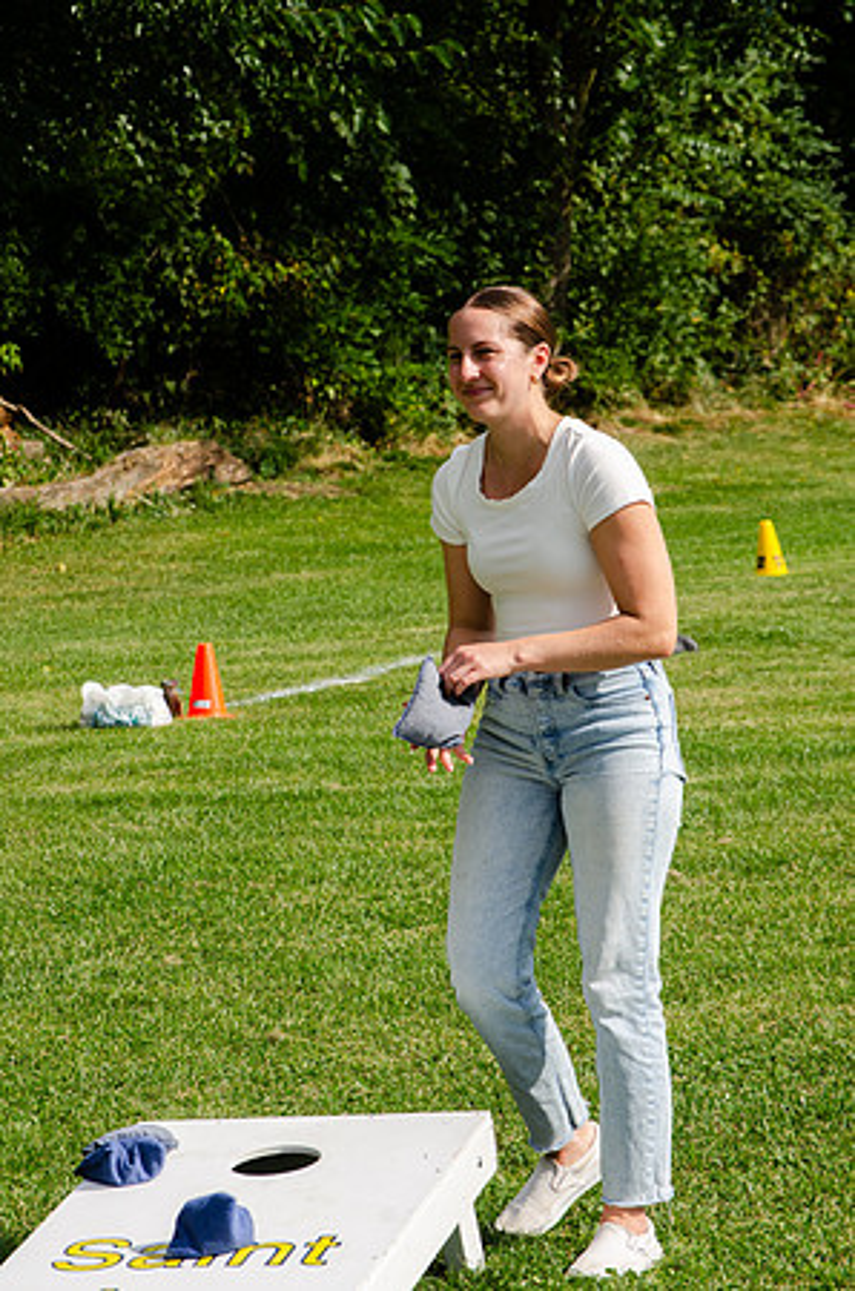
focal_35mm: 150
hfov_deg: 9.1
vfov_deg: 13.7
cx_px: 428
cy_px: 646
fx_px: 5368
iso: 100
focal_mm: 100
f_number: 9
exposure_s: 1/320
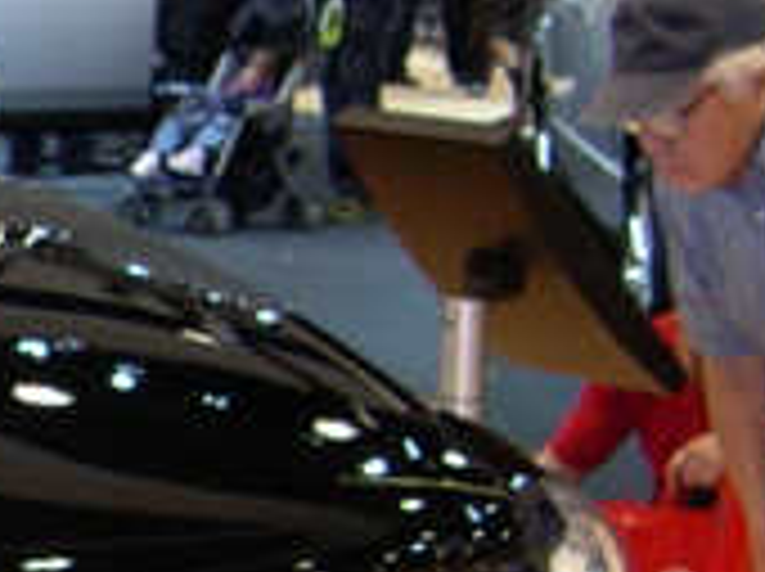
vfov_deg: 8.2
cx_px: -716
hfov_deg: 10.3
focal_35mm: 179
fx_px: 3950
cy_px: 590
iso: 135
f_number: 2.8
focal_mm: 8
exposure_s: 1/30
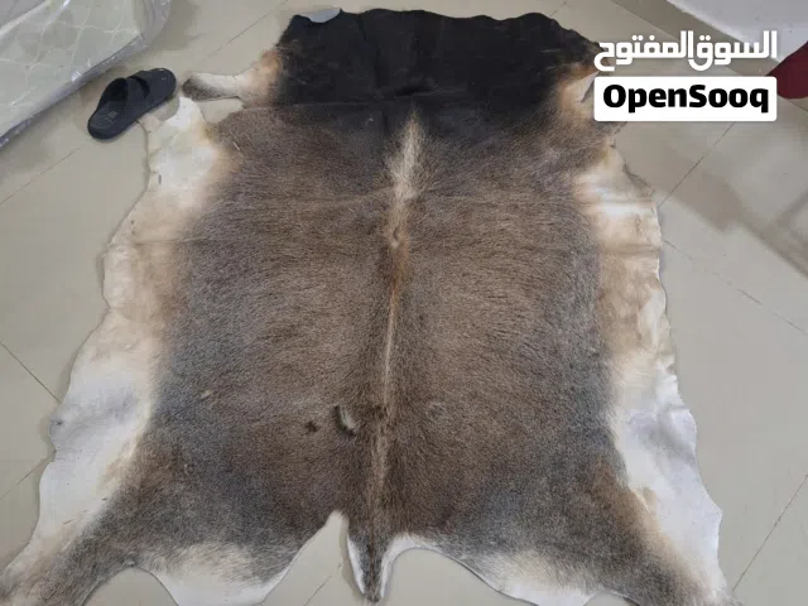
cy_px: 303
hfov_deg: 73.9
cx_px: 404
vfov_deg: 58.9
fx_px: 537
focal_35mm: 23
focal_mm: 5.54
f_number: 1.8
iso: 400
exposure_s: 1/25
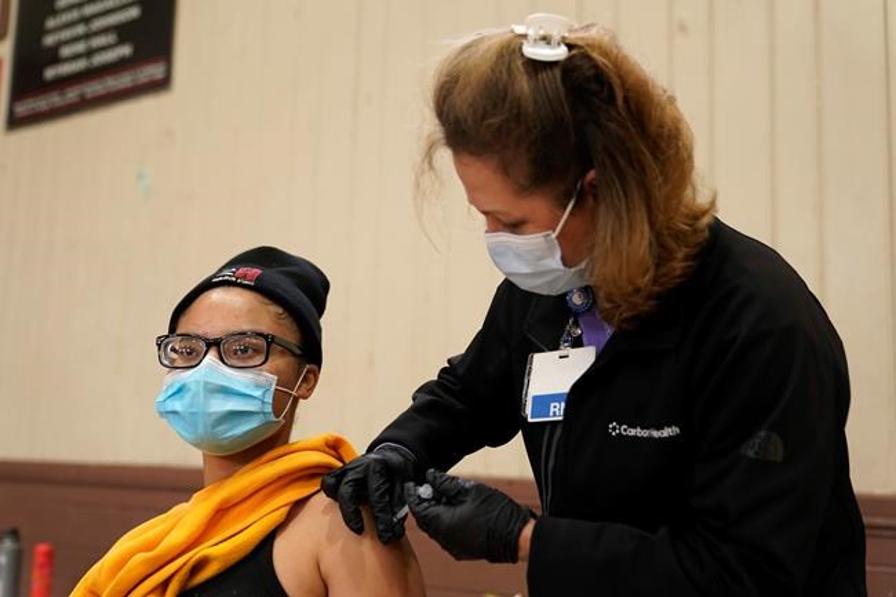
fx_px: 1045
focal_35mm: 42
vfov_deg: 31.9
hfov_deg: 46.4
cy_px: 298
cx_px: 448
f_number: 2.8
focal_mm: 42
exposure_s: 1/640
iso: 1600
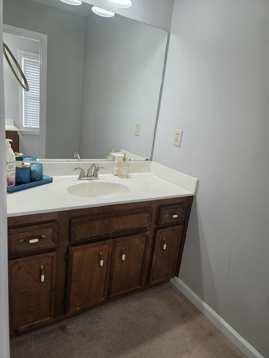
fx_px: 238
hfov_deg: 58.9
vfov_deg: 73.9
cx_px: 134
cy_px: 179
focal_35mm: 23
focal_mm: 6.3
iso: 125
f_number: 1.7
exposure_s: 1/120
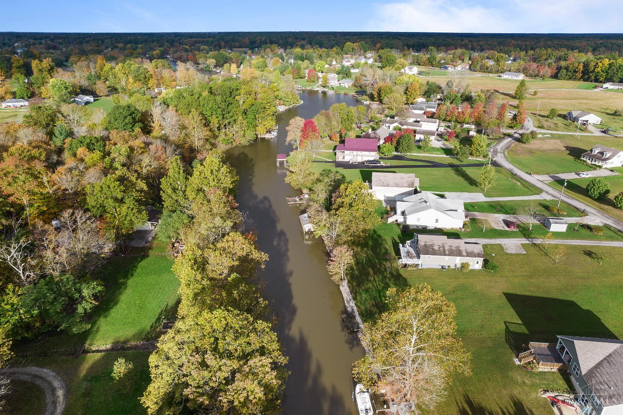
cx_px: 312
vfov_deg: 57.2
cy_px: 208
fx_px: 381
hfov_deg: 78.6
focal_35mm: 22
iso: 100
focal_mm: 8.38
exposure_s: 1/500
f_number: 2.8
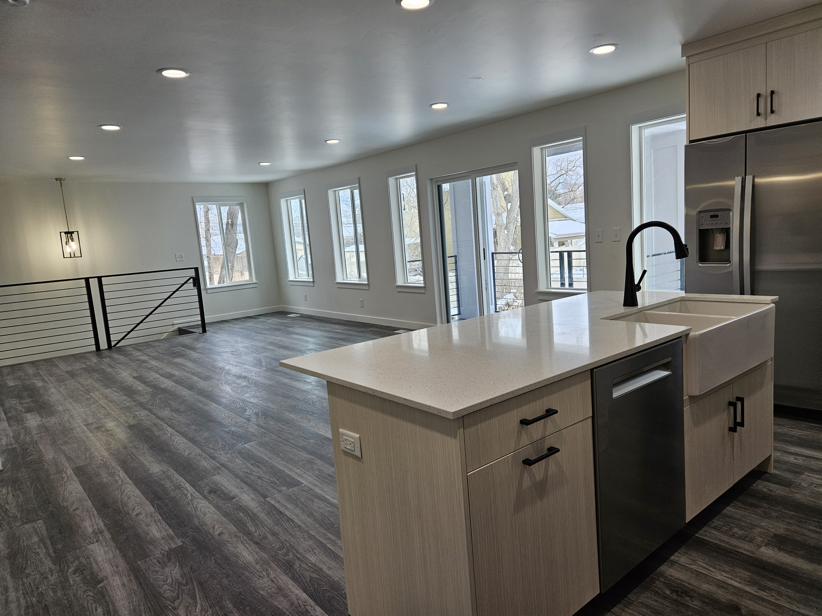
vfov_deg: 58.9
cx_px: 411
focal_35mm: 23
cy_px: 308
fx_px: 546
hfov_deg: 73.9
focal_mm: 5.4
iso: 50
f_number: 1.8
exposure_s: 1/120
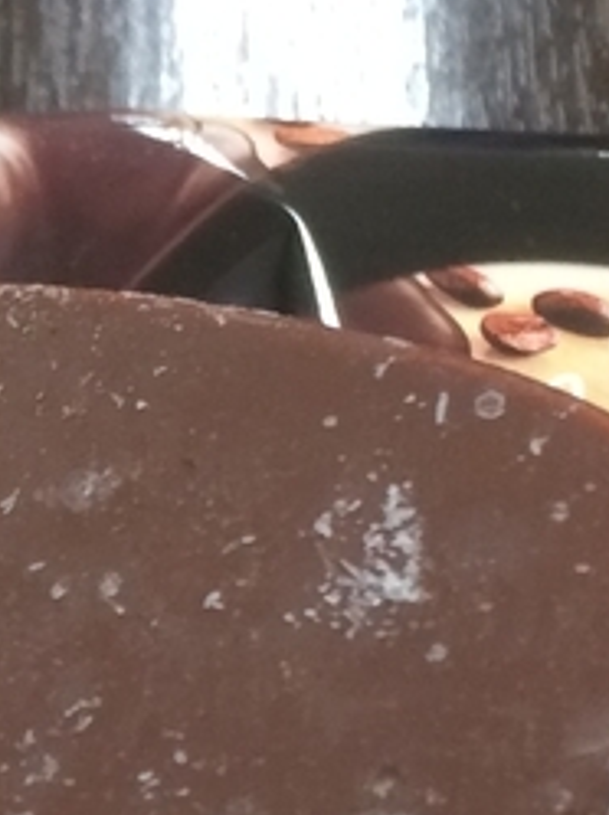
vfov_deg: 13.7
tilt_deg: -58.3
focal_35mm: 140
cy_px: 956
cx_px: -246
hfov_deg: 10.3
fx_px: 3293
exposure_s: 1/30
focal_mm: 4.15
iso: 125
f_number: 2.2
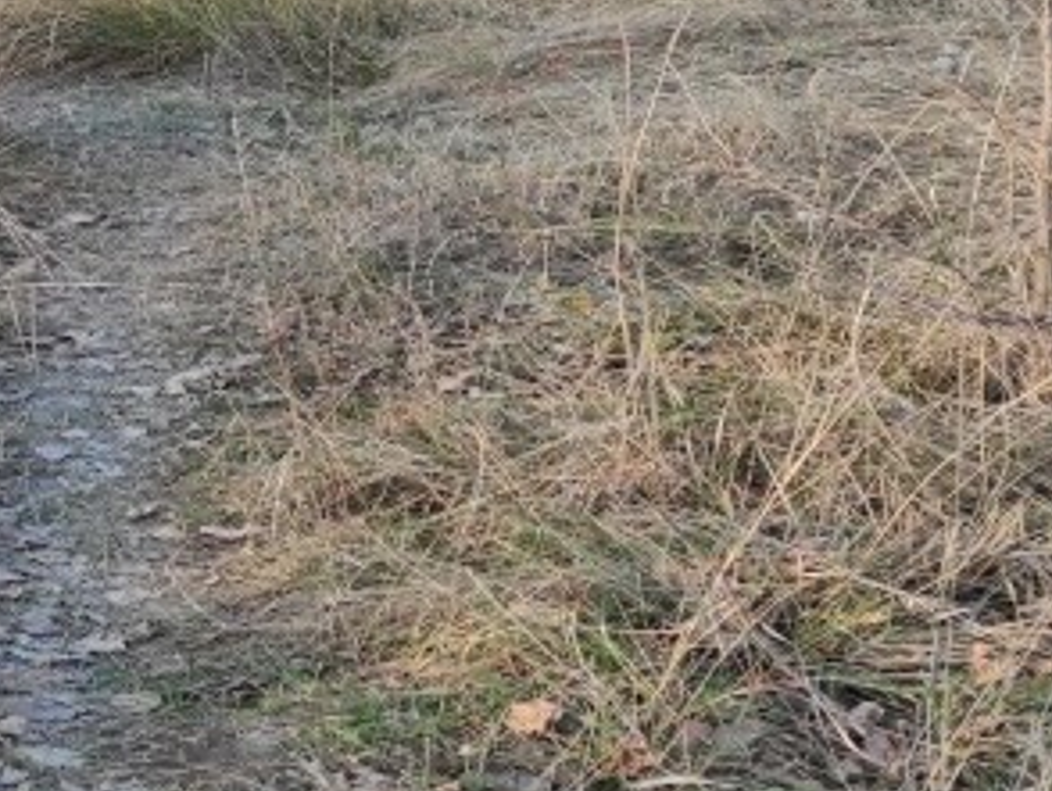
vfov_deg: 21.5
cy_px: 197
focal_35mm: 68
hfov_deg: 27.3
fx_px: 2068
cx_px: 72
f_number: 1.89
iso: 100
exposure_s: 1/652
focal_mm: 5.43
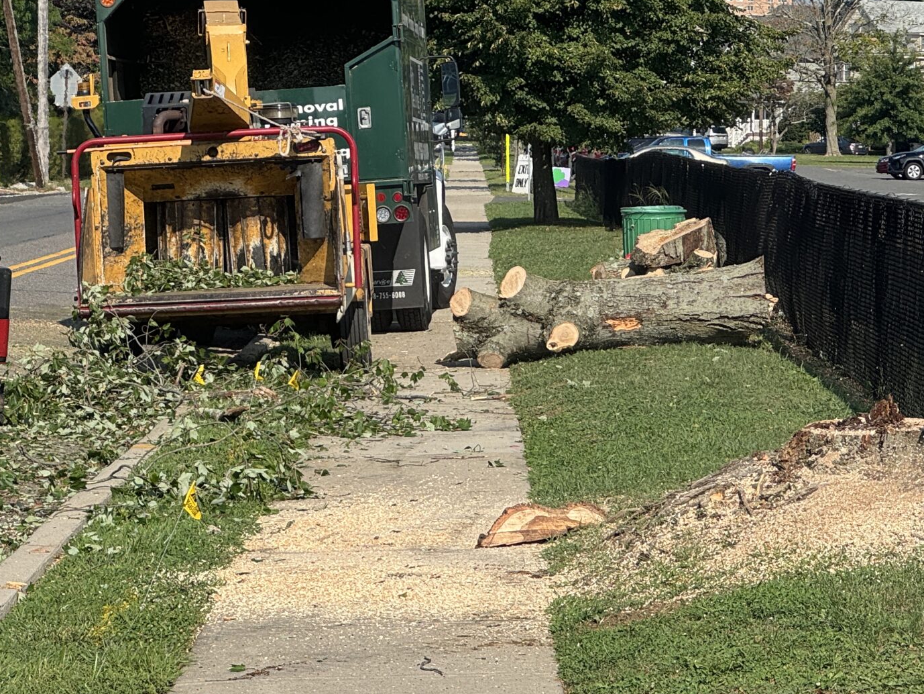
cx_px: 521
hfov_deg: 13.8
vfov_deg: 10.4
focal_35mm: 143
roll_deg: -1.2
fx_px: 3818
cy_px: 238
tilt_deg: -2.1
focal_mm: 9
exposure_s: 1/649
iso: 25
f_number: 2.8
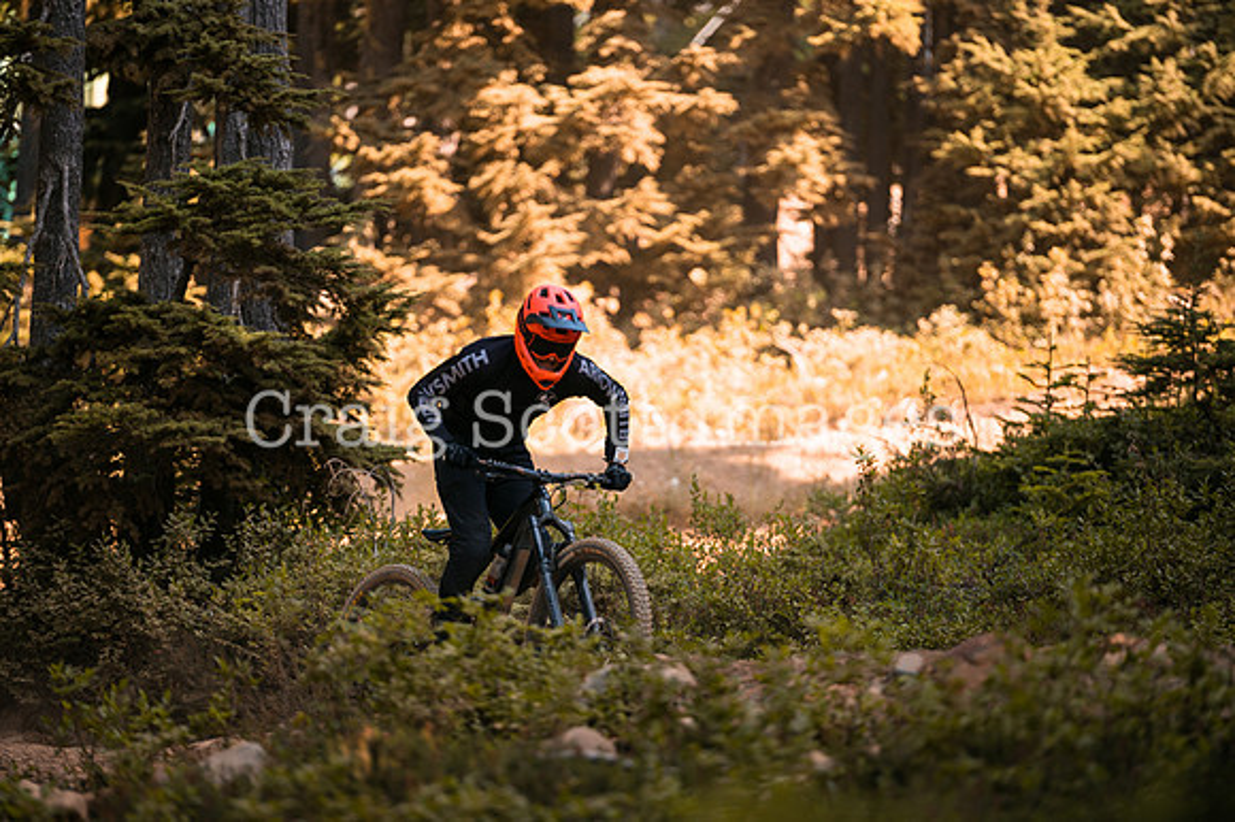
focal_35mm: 190
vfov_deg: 7.2
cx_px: 618
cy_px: 411
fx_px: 6514
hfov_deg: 10.8
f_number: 2.8
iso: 360
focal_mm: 190
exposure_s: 1/1000
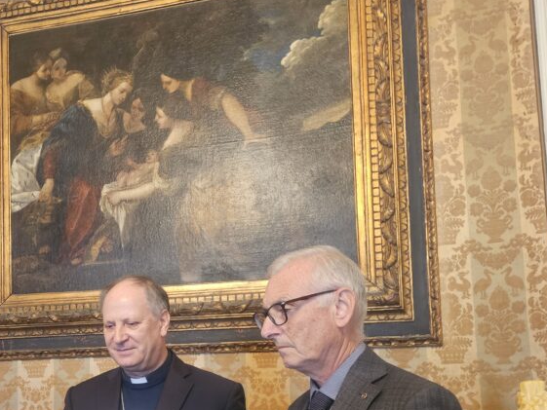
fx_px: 664
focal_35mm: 42
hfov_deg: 43.3
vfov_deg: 33.2
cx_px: 133
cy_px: 337
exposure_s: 1/50
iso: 640
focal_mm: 6.3
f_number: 1.7
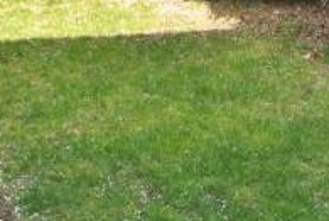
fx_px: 1072
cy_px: 55
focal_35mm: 117
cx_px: 242
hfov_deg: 17.4
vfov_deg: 11.7
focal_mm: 13.1
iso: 100
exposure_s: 1/60
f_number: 7.1
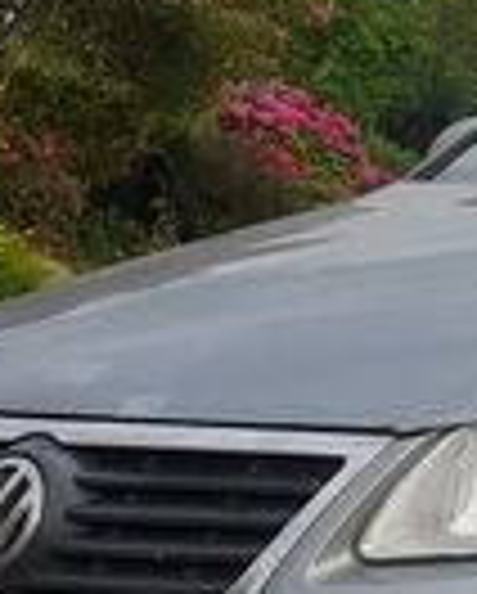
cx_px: 994
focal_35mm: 111
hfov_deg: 12.1
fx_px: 1954
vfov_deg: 17.3
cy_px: 261
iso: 20
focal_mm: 4.6
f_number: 2
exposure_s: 1/275
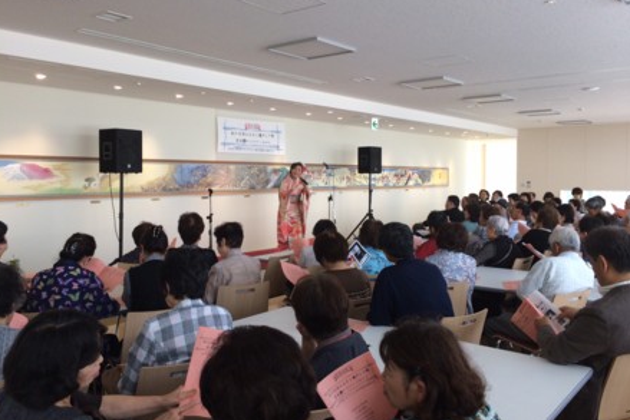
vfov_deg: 41.1
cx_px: 316
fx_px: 560
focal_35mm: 32
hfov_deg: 58.7
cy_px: 188
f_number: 2.2
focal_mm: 4.12
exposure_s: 1/120
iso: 64
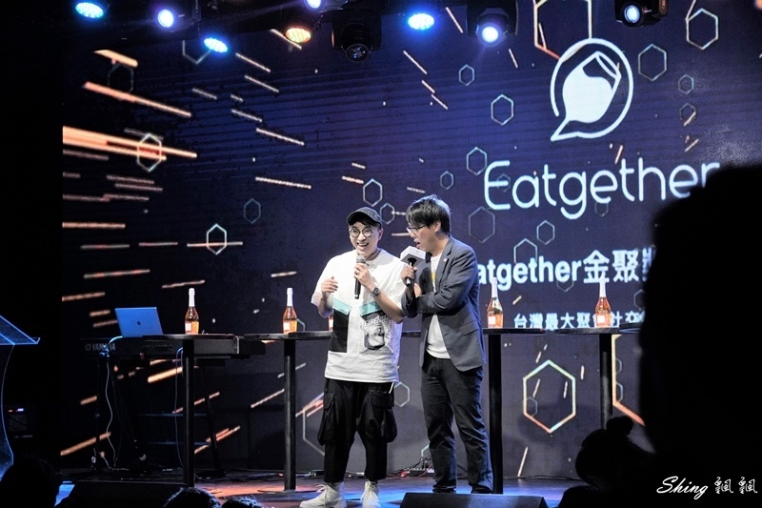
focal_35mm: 73
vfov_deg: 18.7
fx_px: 1545
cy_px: 254
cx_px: 381
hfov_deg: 27.7
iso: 2000
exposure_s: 1/200
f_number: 5
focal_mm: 73
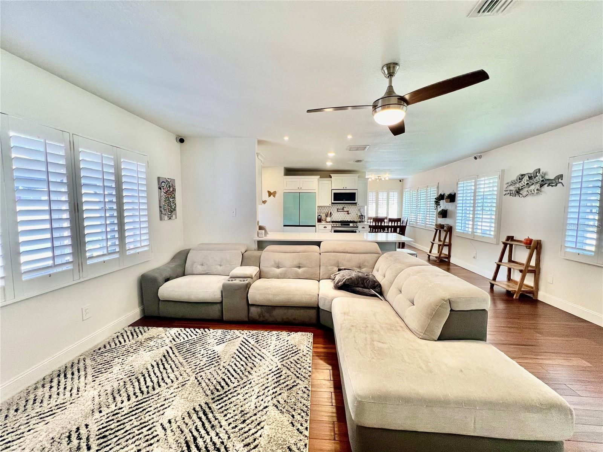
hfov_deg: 106.2
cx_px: 302
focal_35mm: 13
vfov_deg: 89.9
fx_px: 226
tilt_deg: -5.3
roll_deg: +0.1
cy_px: 226
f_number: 1.8
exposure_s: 1/120
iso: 160
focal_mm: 1.57
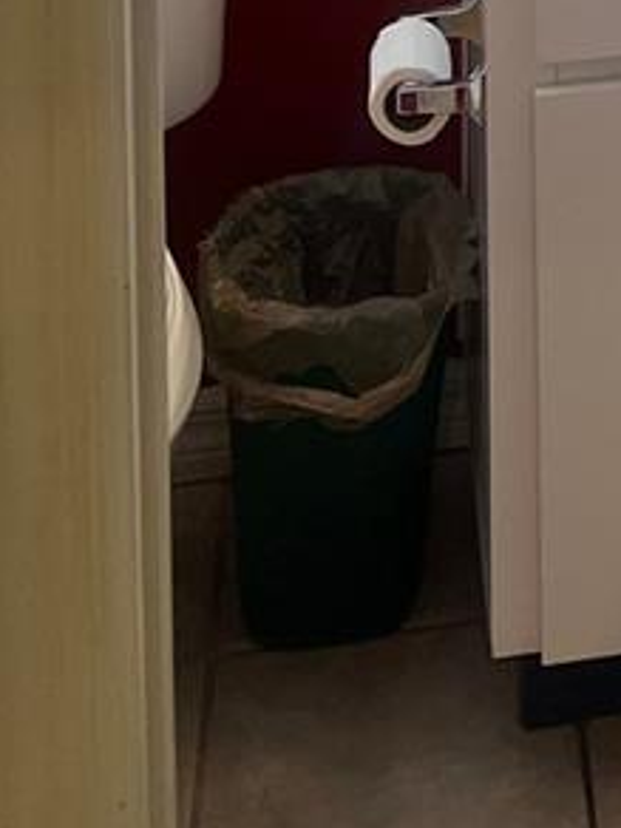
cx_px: 1041
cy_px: -754
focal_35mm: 107
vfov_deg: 15.3
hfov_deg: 12.8
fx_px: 2559
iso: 100
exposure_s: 1/120
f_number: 1.5
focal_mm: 5.7
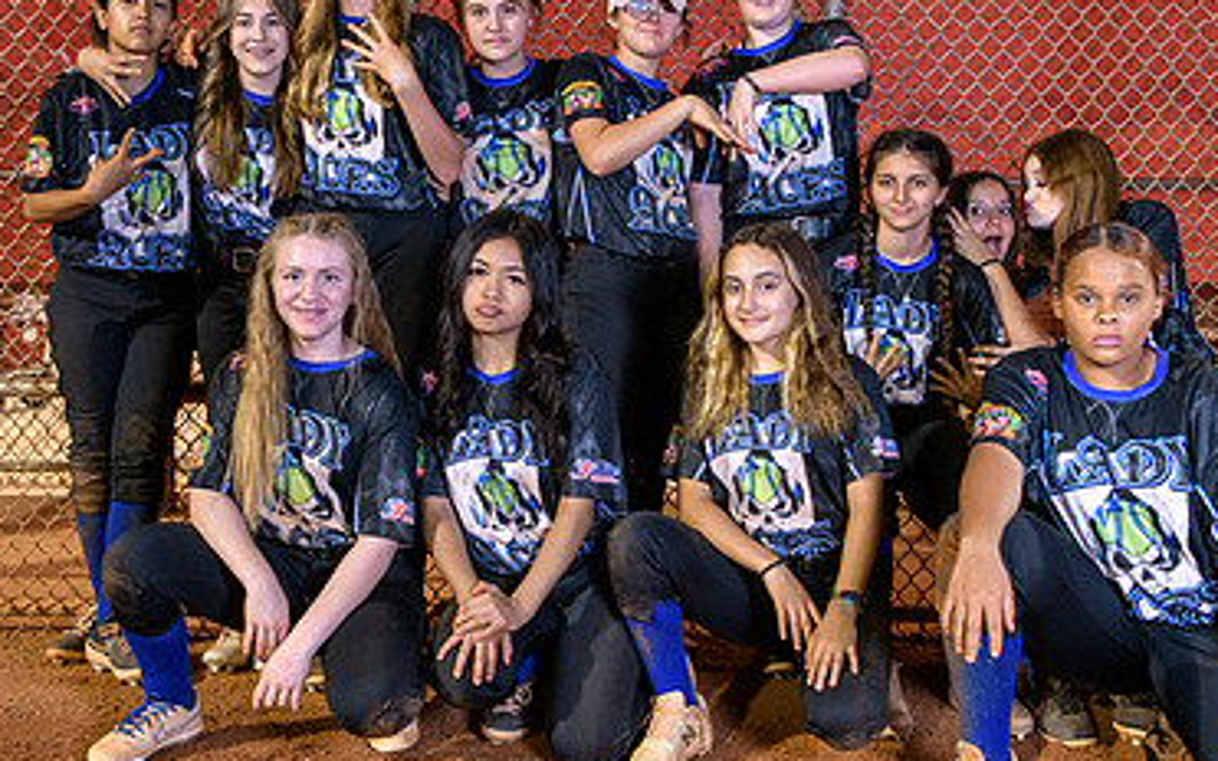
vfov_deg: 25.3
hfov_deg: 39.6
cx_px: 591
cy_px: 330
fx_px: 1693
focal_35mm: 51
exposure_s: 1/80
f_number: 5
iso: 2000
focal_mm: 32
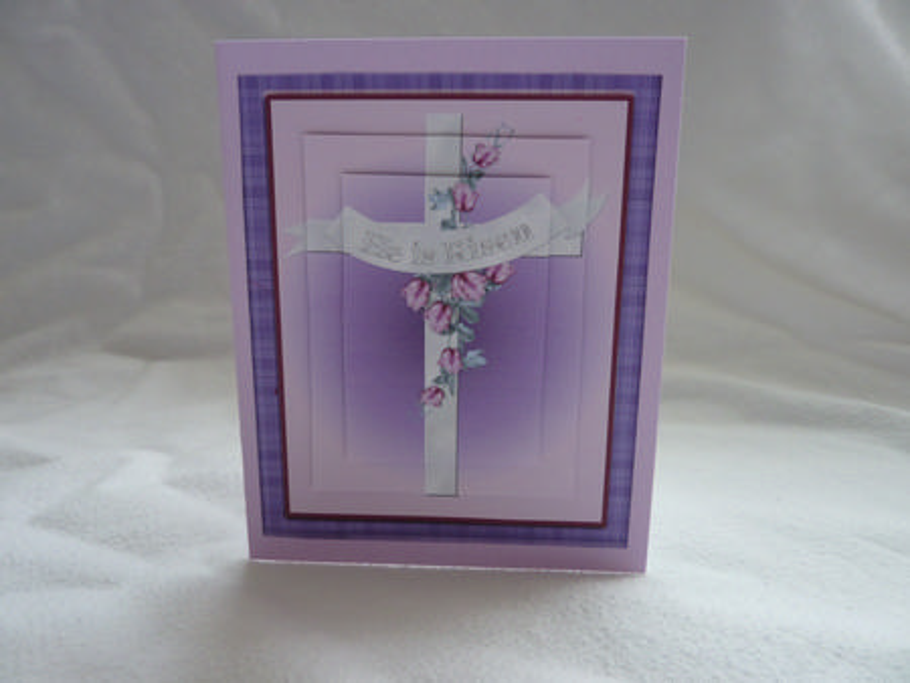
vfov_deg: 54.9
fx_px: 658
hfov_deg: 69.4
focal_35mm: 25
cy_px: 342
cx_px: 455
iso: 200
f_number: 3.3
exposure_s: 1/30
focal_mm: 4.1
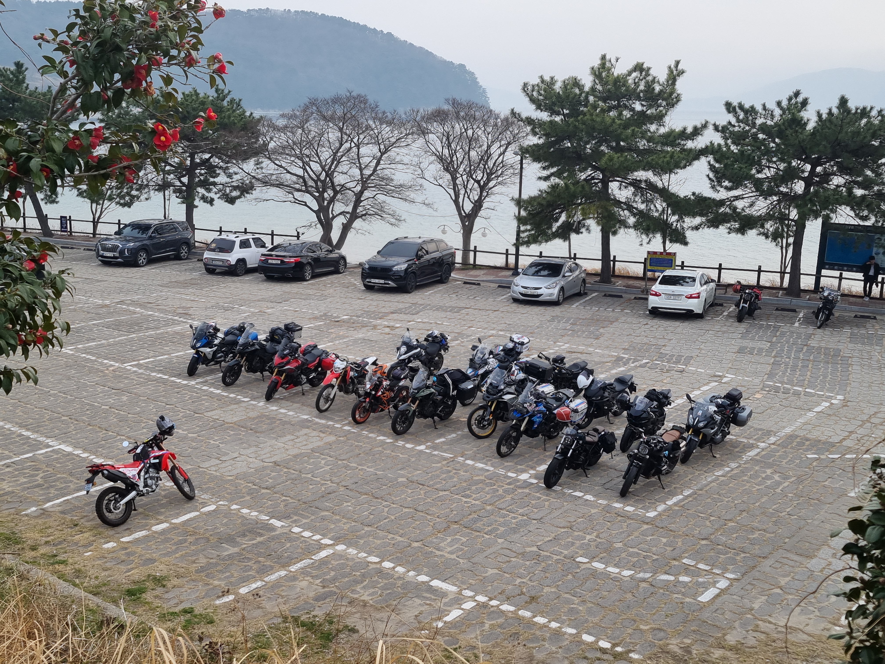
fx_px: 665
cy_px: 332
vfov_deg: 53.1
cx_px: 442
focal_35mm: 26
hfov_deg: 67.3
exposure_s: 1/1021
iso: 50
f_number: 1.8
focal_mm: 5.4
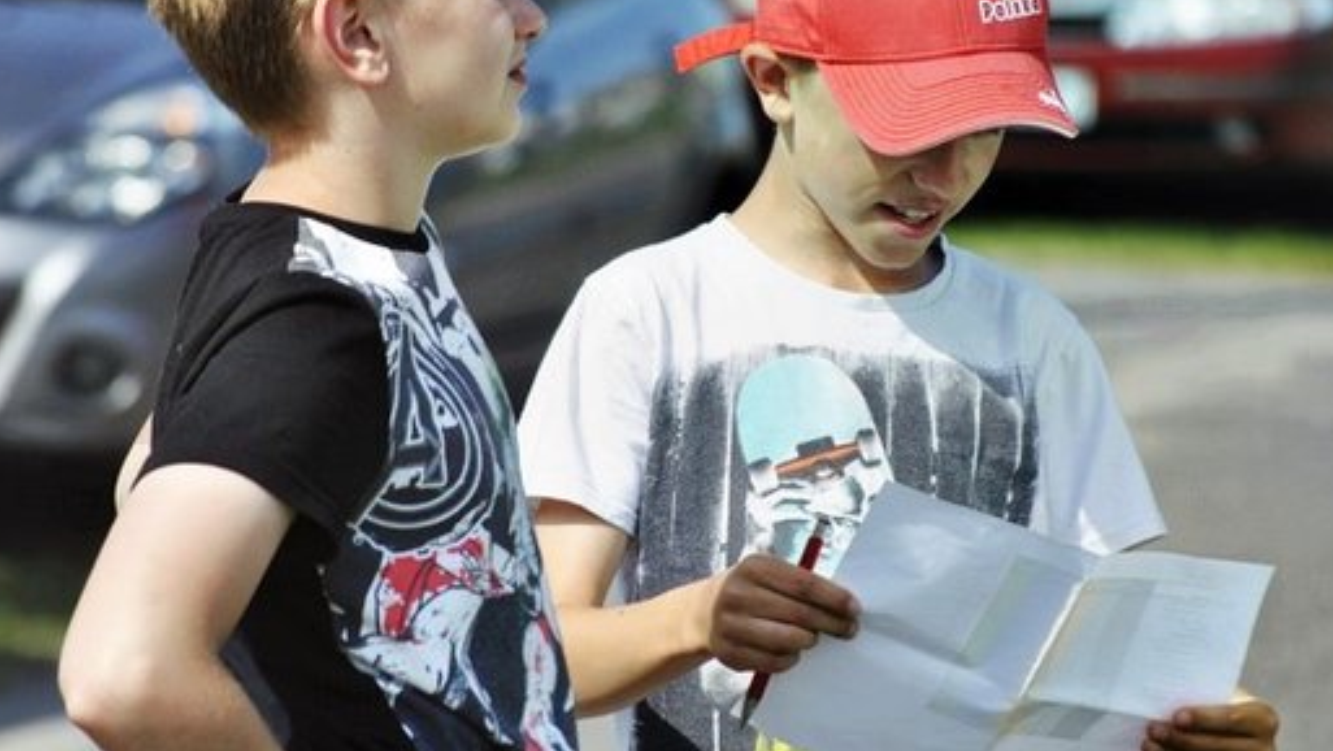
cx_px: 678
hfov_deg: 5.4
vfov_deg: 3.0
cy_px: 366
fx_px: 14108
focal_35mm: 399
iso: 200
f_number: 5.6
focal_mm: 200
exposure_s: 1/800
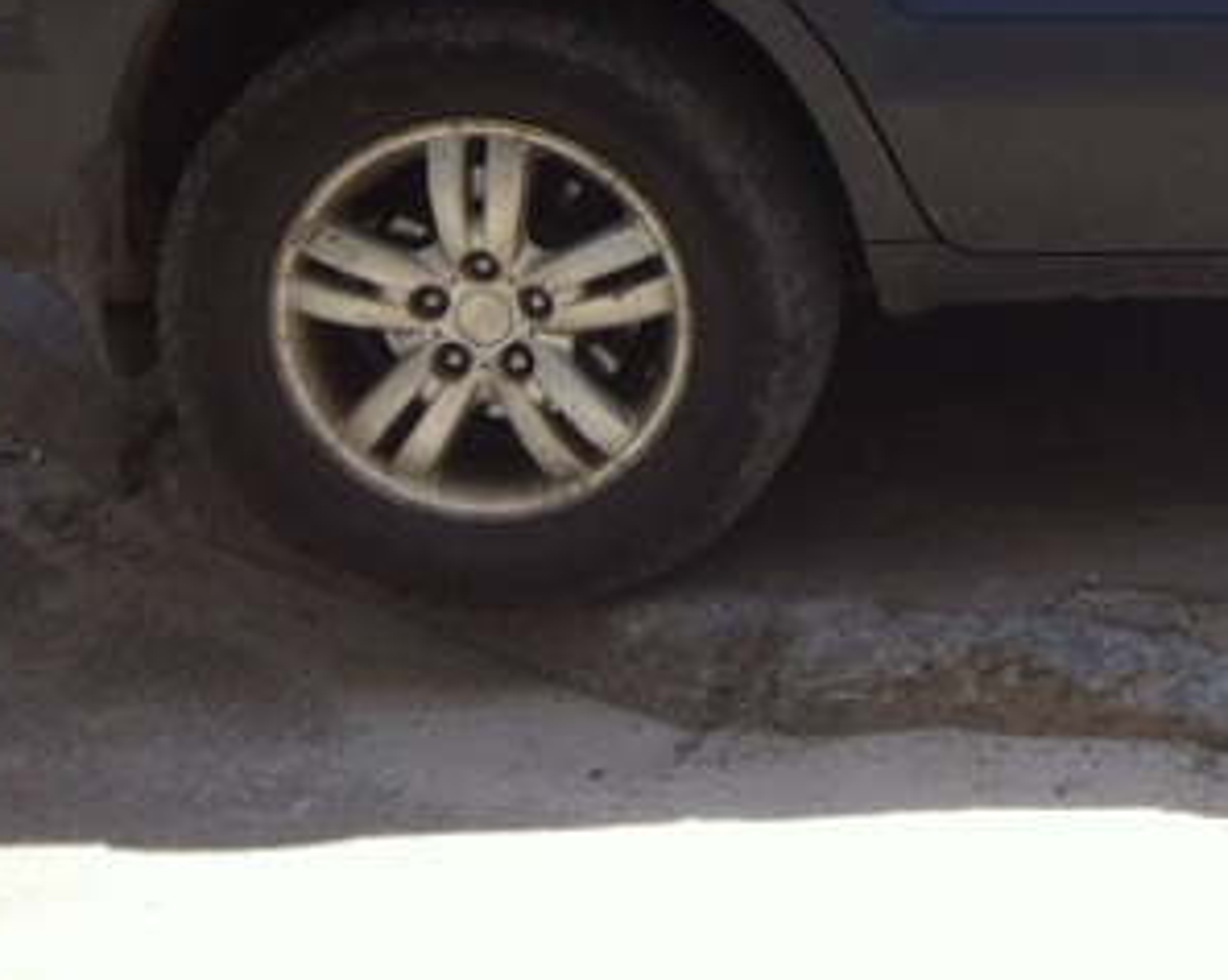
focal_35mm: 115
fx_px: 4175
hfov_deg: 15.5
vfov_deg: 13.0
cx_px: 1815
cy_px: -201
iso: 80
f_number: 2.8
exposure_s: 1/503
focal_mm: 3.85
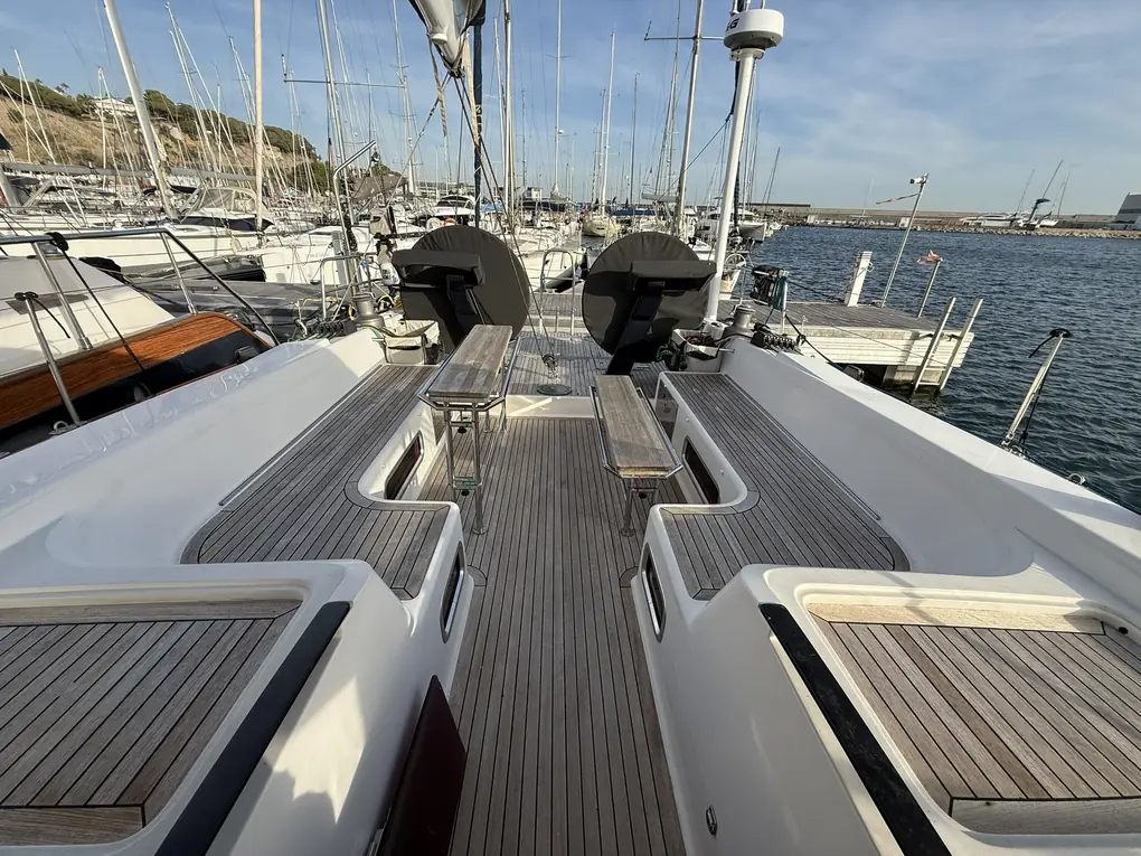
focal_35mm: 14
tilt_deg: -26.3
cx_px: 570
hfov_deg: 102.1
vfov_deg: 85.7
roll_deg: -2.5
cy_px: 428
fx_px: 461
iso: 50
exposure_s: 1/1125
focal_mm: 2.22
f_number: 2.2
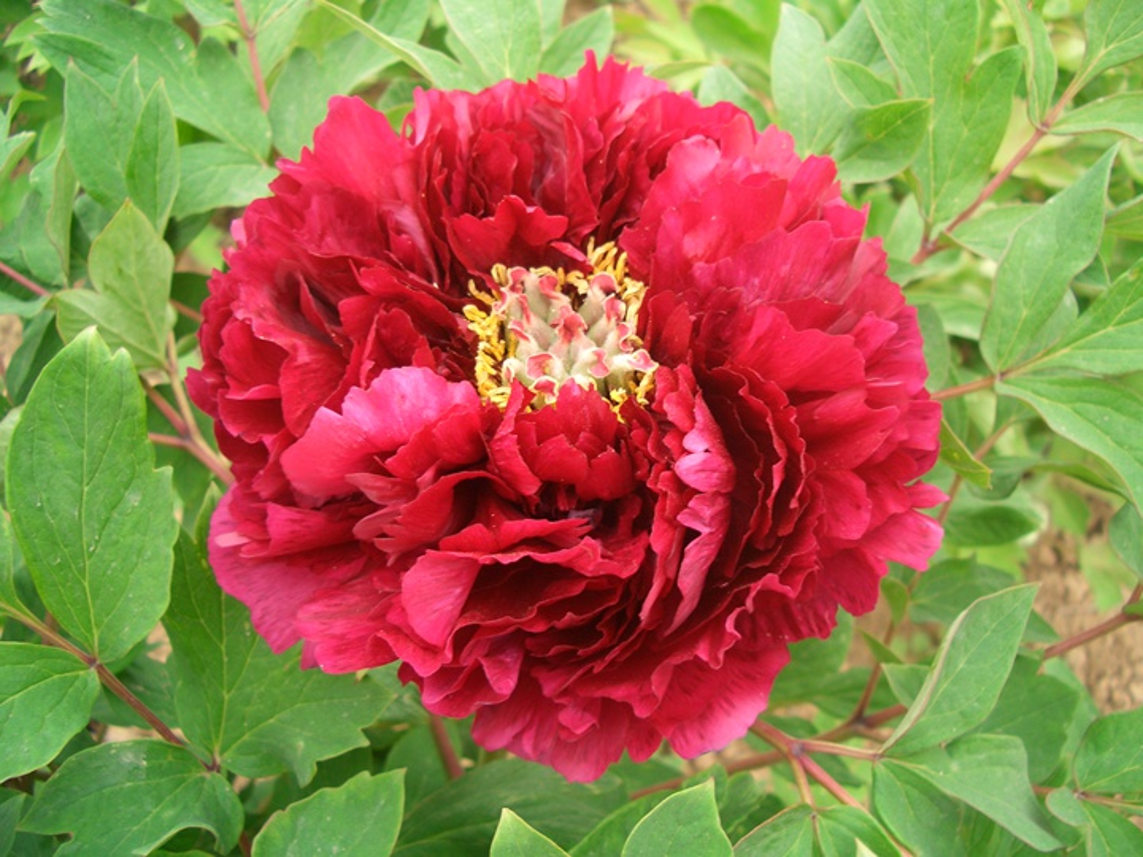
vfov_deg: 40.7
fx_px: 1156
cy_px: 428
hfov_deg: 52.6
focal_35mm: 35
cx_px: 572
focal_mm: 5.8
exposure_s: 1/60
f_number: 2.6
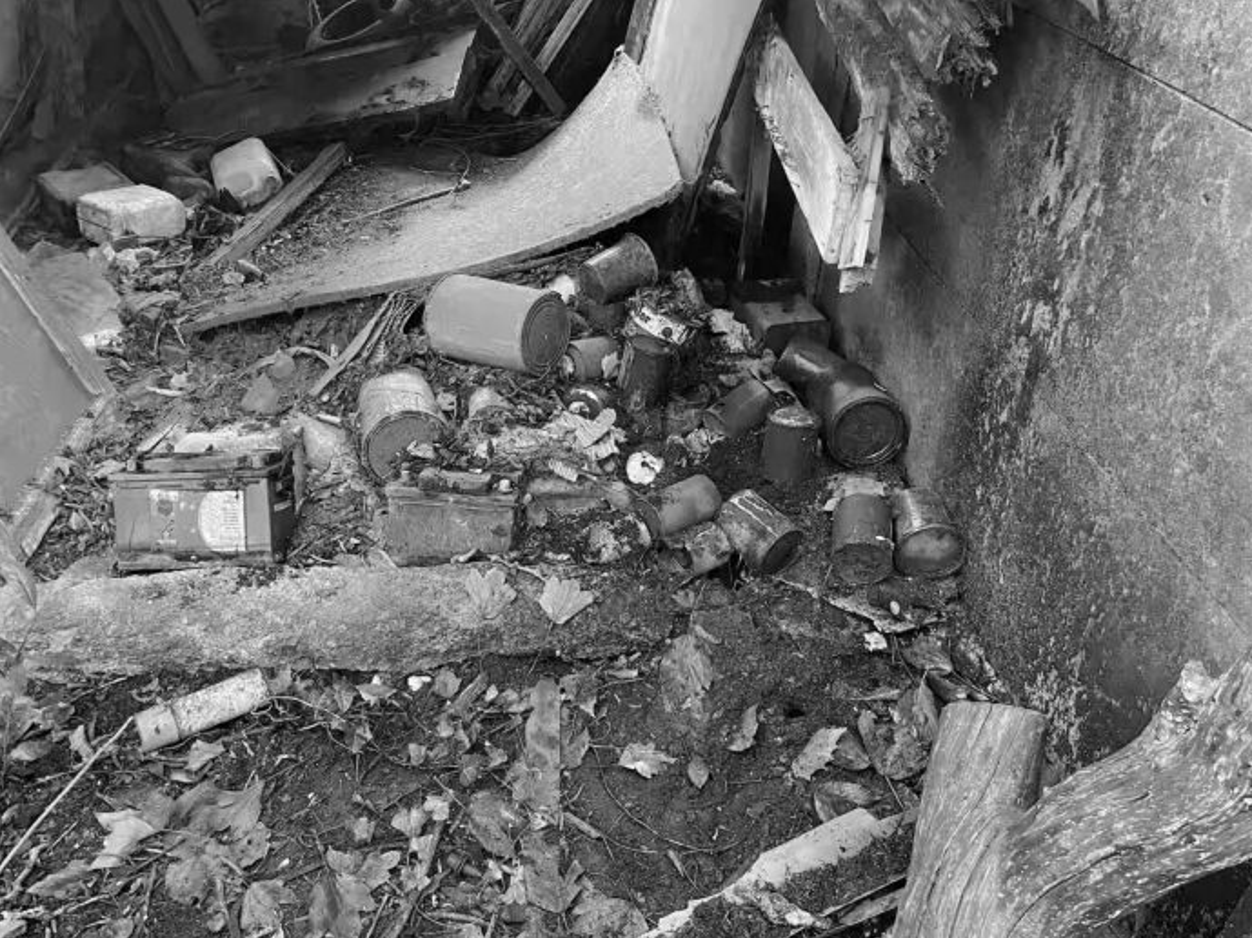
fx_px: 1048
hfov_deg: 61.7
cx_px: 625
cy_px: 449
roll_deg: -2.7
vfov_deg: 48.2
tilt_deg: -34.6
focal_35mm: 29
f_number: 1.6
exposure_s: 1/60
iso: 320
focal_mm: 4.2
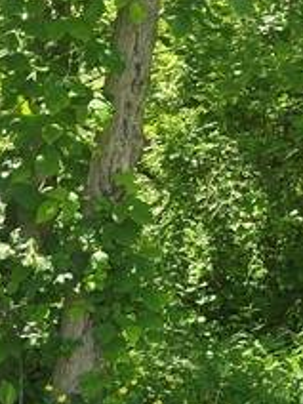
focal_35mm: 111
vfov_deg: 16.8
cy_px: -99
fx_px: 1295
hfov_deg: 10.3
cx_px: 865
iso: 32
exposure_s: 1/180
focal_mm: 6.3
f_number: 1.7
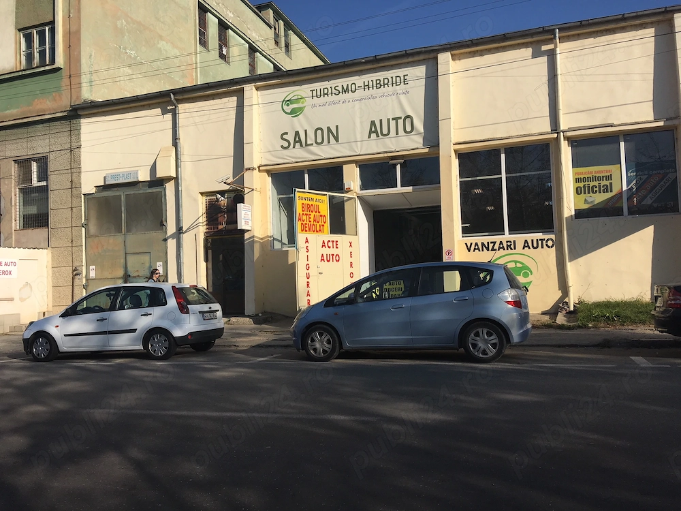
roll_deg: +1.9
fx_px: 571
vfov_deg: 48.2
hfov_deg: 61.7
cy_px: 256
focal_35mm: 29
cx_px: 340
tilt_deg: +3.4
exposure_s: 1/2079
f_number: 2.2
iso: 25
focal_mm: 4.15
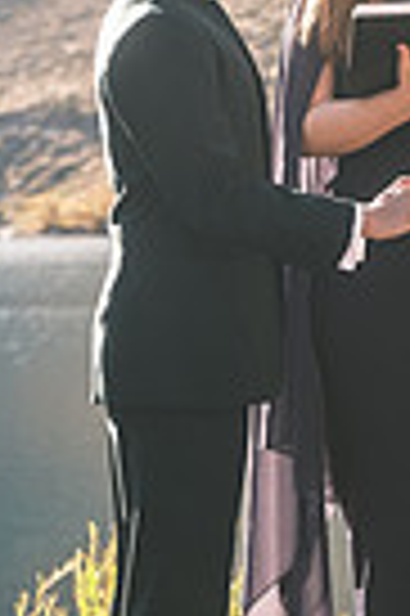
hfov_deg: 5.6
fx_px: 4213
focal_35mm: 246
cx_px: 257
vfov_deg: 8.4
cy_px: 306
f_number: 3.6
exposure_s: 1/400
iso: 200
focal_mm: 50
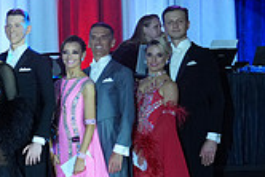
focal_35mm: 115
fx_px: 847
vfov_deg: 11.9
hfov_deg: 15.7
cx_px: -182
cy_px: 93
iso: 2500
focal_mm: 33
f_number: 4
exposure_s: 1/400
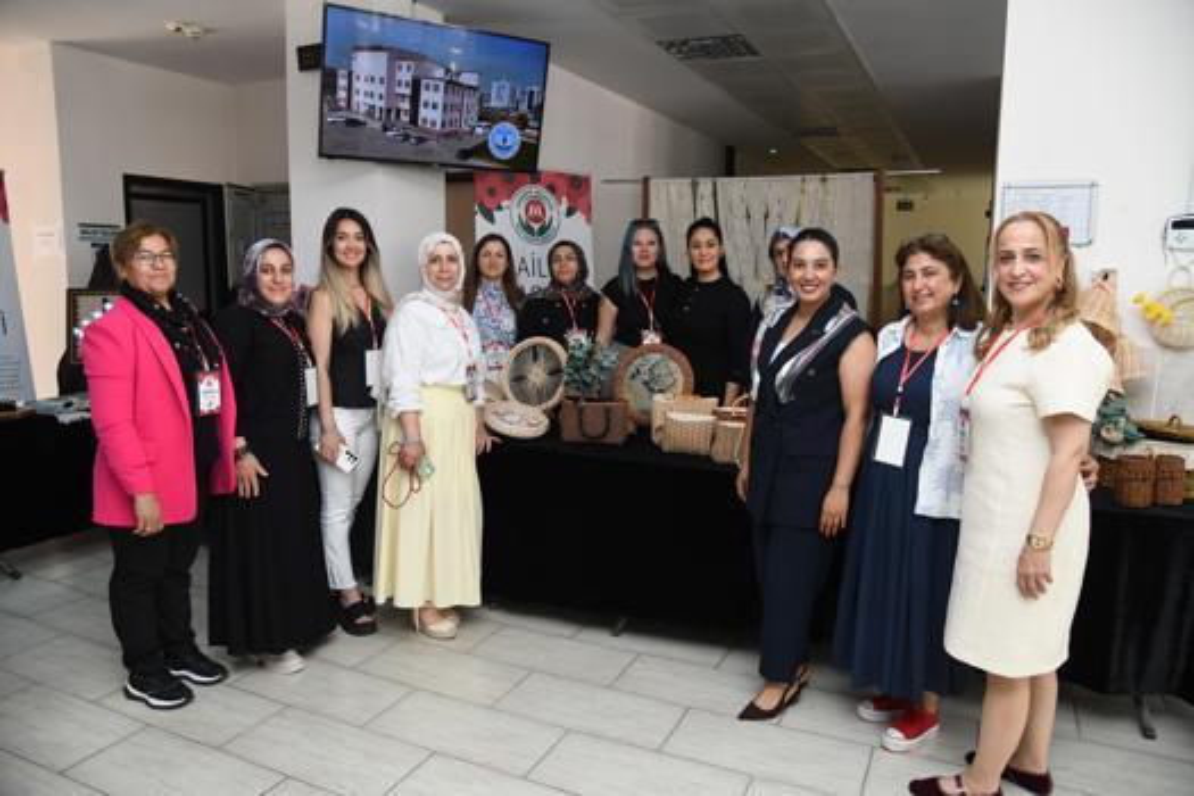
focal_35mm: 24
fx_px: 796
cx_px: 597
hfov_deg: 73.7
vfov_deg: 53.1
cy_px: 398
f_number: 5
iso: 1000
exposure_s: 1/125
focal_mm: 24
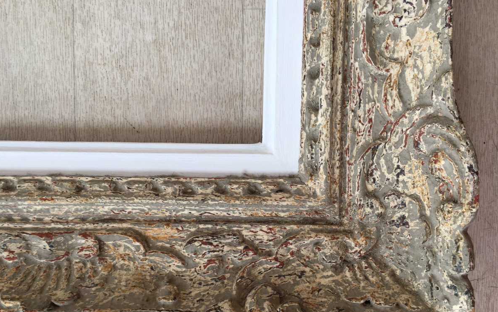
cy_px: 182
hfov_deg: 61.2
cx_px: 249
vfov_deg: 40.5
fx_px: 421
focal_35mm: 31
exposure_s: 1/50
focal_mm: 4.15
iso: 25
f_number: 2.2
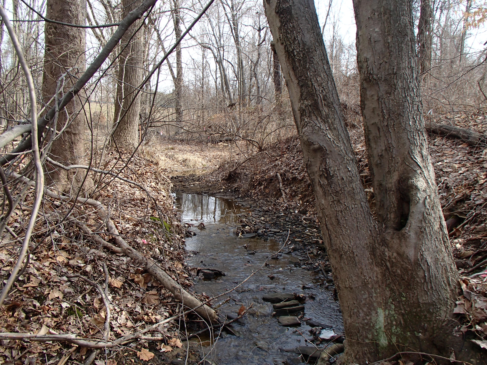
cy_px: 182
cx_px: 244
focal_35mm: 28
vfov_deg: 49.7
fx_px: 394
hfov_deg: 63.4
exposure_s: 1/250
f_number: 3.9
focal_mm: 5
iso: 100
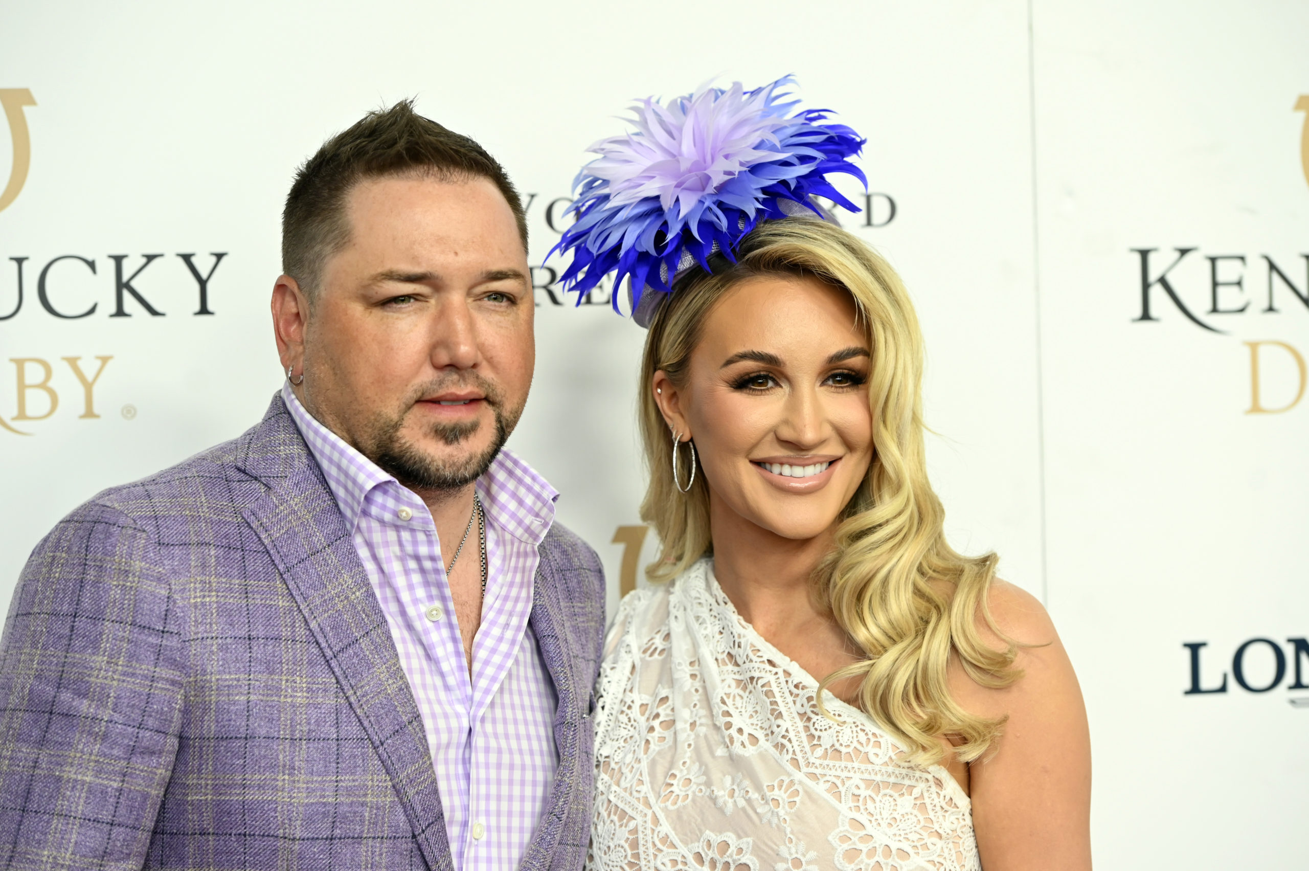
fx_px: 4433
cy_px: 436
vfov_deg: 11.2
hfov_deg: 16.8
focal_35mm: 122
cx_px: 654
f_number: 6.3
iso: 1600
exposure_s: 1/800
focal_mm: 122
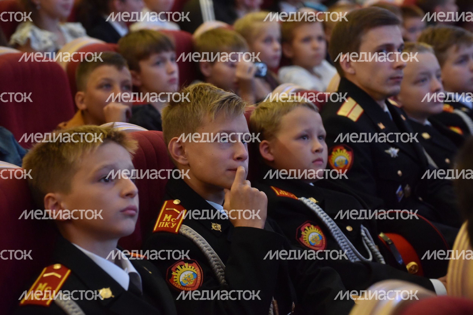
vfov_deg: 12.5
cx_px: 236
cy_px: 158
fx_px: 1446
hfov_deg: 18.6
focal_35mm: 110
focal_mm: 110
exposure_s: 1/60
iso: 3200
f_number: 6.3
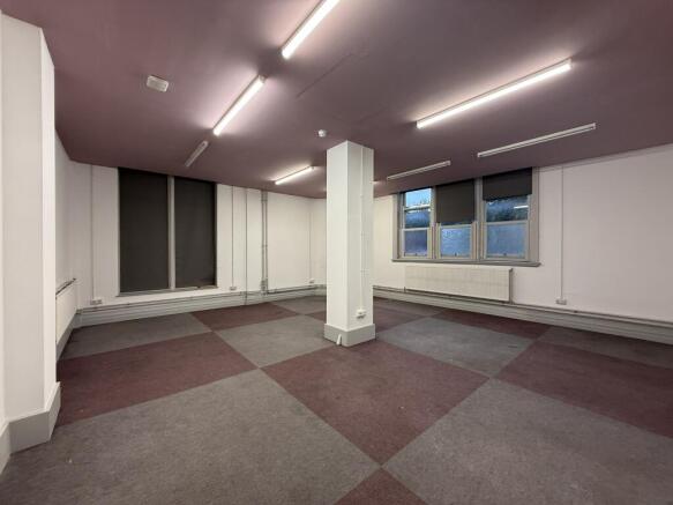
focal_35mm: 14
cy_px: 252
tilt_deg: -1.6
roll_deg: +1.2
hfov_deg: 102.1
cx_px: 336
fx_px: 272
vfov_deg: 85.7
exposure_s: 1/100
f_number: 2.2
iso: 160
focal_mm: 2.22
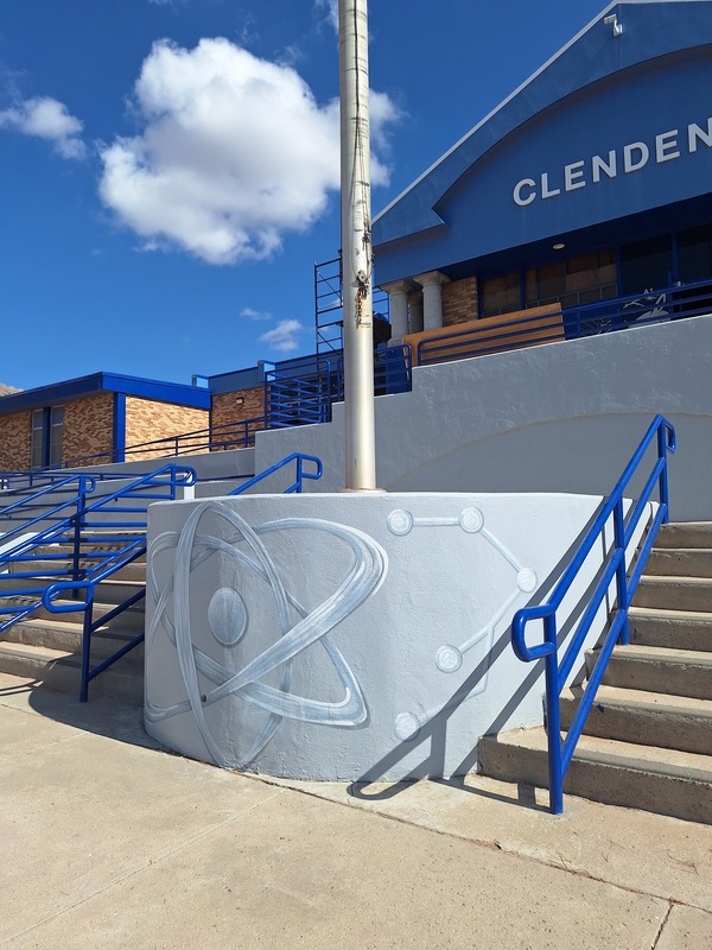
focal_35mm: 23
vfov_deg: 73.9
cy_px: 475
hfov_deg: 58.9
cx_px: 356
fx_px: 631
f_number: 1.8
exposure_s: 1/3521
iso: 40
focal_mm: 5.54
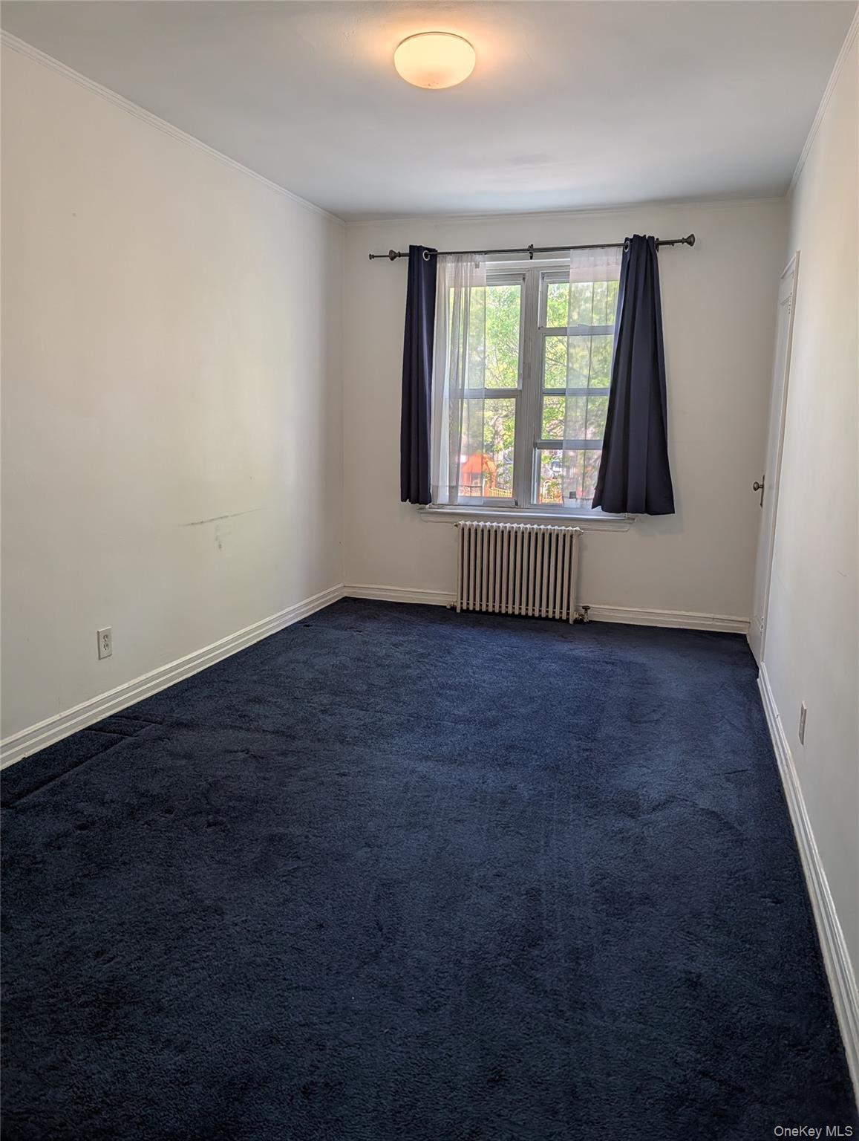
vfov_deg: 71.5
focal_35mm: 24
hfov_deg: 56.9
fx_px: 792
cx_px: 430
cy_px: 570
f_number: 1.68
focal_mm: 6.9
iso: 18
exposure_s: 1/197
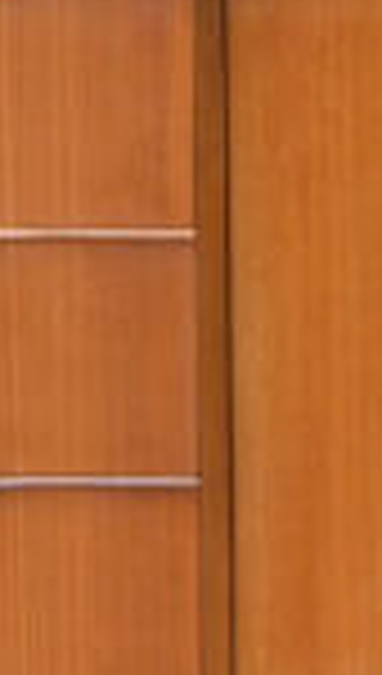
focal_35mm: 395
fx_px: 7073
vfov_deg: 5.5
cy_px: 198
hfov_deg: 3.1
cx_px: 930
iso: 280
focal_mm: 42
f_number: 5
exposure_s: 1/125
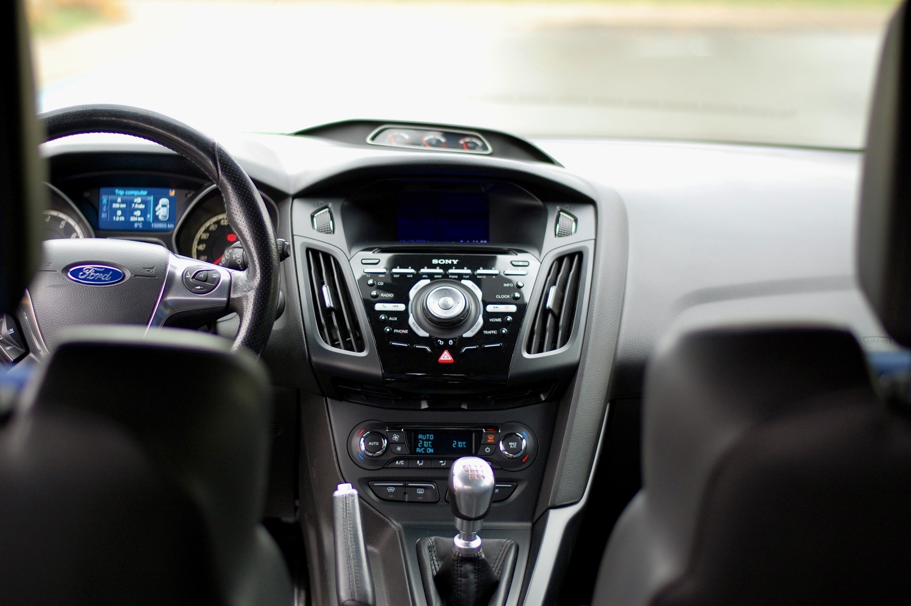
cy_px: 303
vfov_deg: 18.2
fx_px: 1896
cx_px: 456
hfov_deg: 27.0
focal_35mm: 75
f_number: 1.8
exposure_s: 1/125
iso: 200
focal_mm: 50
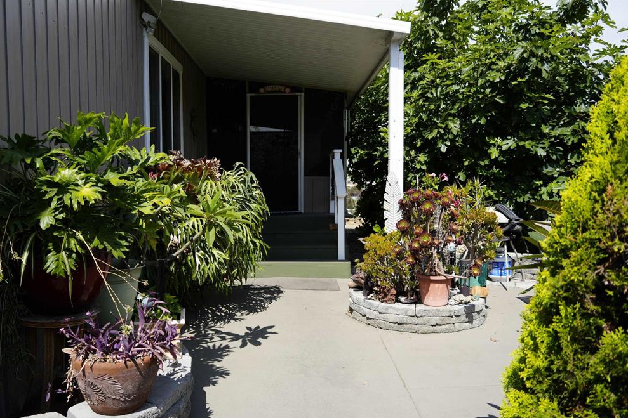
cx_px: 308
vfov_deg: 44.9
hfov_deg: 63.7
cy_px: 216
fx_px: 506
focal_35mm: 29
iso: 100
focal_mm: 28
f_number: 5
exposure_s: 1/400
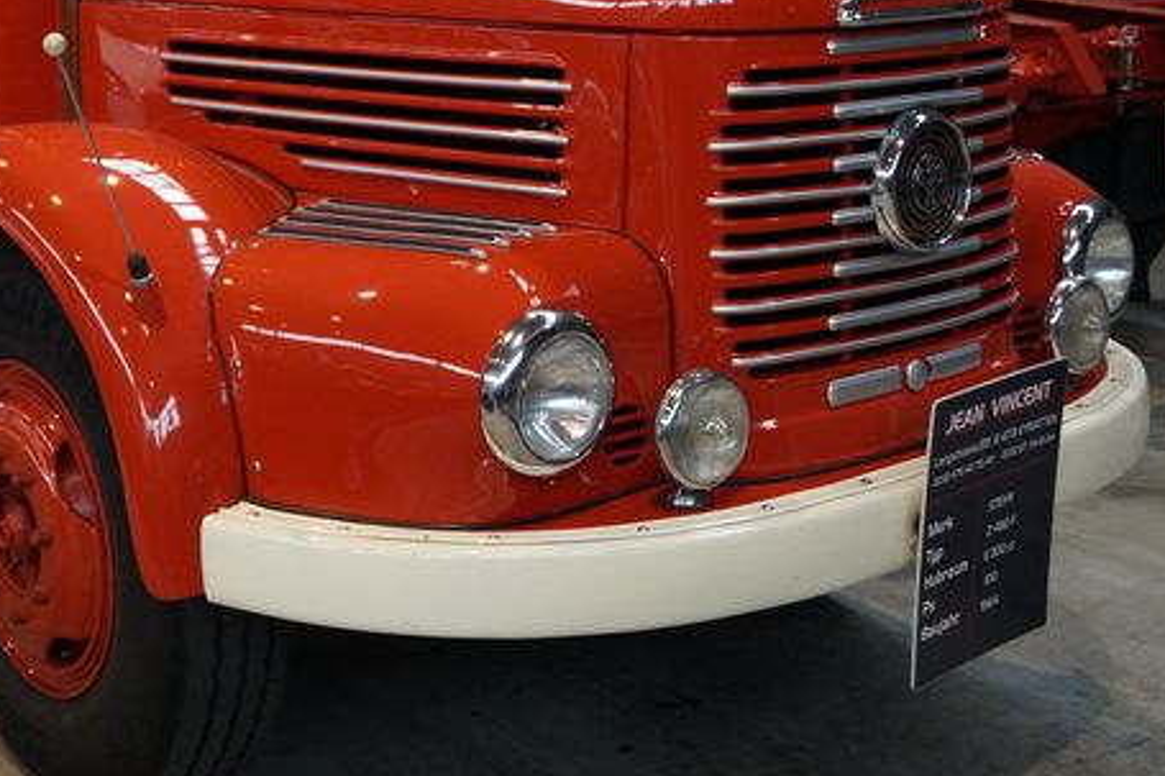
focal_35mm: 58
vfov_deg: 23.0
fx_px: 1876
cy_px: 131
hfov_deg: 33.3
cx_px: 205
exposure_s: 1/160
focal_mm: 22
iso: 1600
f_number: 4
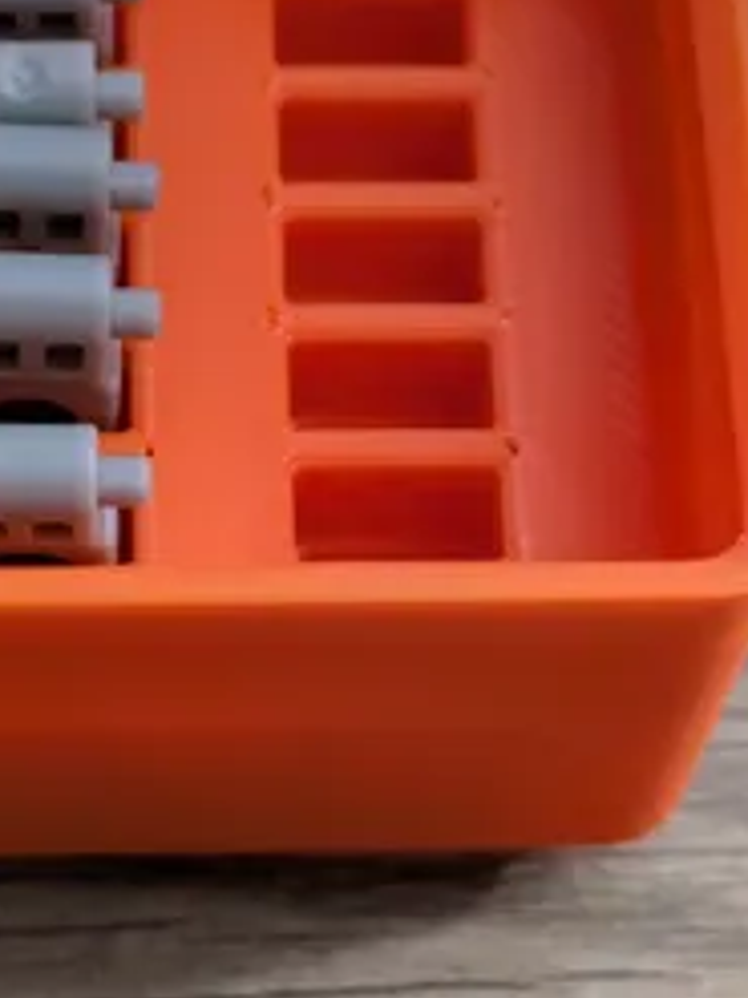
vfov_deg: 17.9
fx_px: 3172
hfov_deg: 13.4
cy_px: 440
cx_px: 202
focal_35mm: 110
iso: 877
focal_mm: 5.43
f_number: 1.89
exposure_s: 1/120
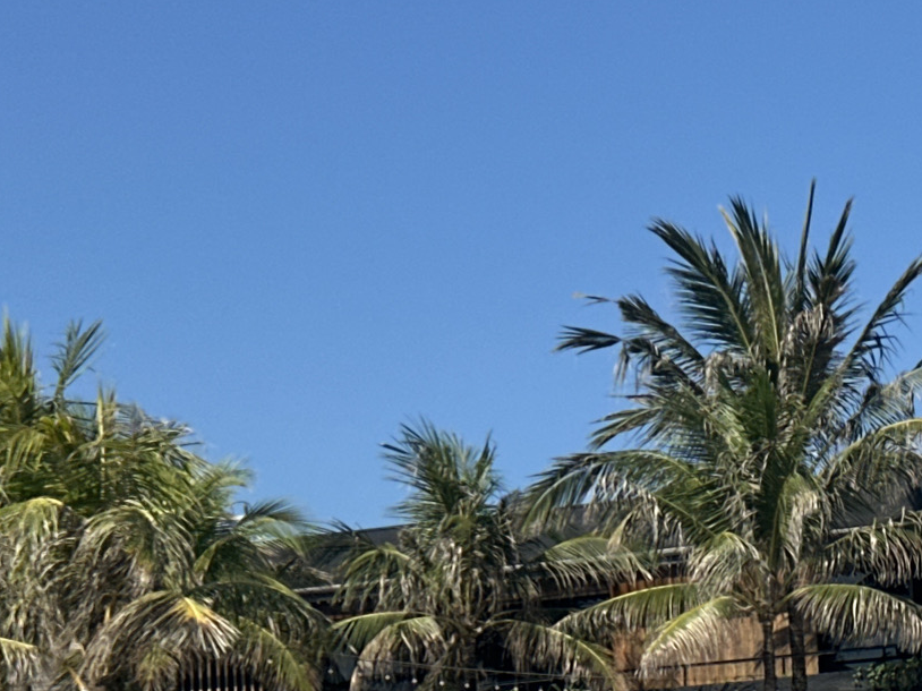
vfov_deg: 12.4
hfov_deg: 16.2
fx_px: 3142
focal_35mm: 118
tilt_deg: +6.0
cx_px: 1019
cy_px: 735
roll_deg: +2.5
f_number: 1.78
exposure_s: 1/5000
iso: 64
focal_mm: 6.86
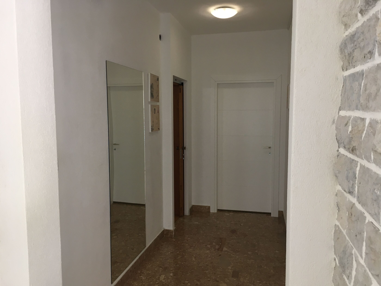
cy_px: 143
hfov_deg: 61.7
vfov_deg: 48.2
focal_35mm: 29
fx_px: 319
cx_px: 190
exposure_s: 1/33
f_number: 2.2
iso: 80
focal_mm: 4.15
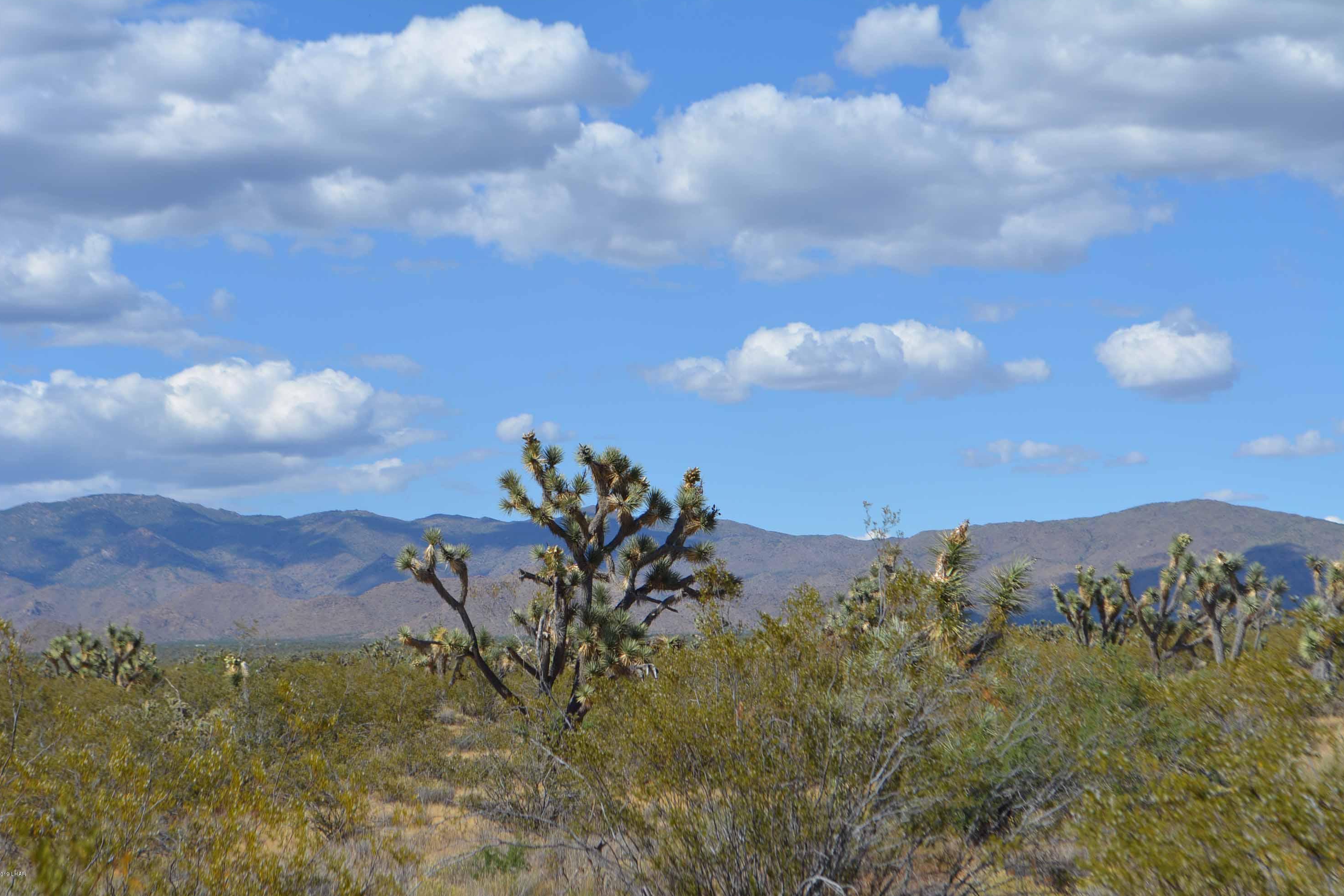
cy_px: 448
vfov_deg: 16.4
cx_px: 670
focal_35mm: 84
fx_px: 3117
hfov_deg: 24.3
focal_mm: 55
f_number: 9
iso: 100
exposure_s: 1/320
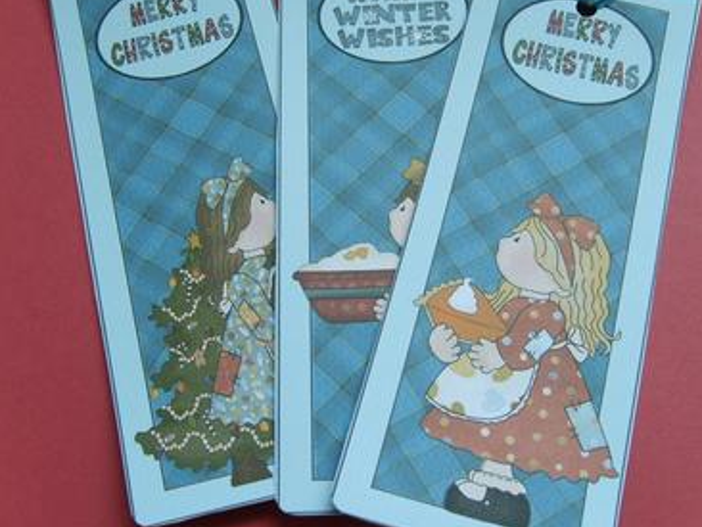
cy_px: 241
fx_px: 873
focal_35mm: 43
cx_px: 382
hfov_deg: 43.8
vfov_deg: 33.6
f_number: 2.8
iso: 50
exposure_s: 1/90
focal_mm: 5.8
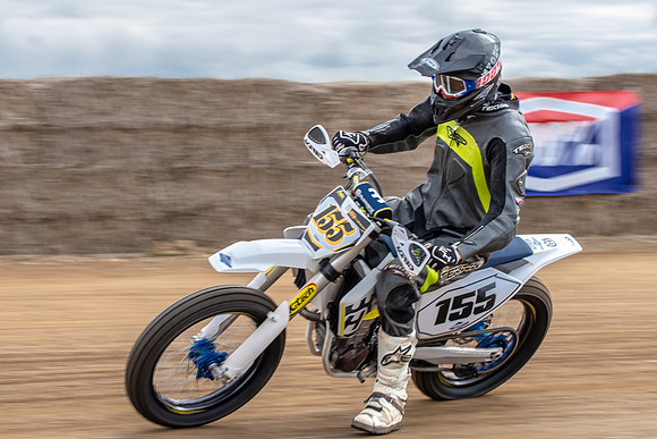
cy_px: 180
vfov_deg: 11.5
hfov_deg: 17.1
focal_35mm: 120
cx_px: 275
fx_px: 2183
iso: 125
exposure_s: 1/125
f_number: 8
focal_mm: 60
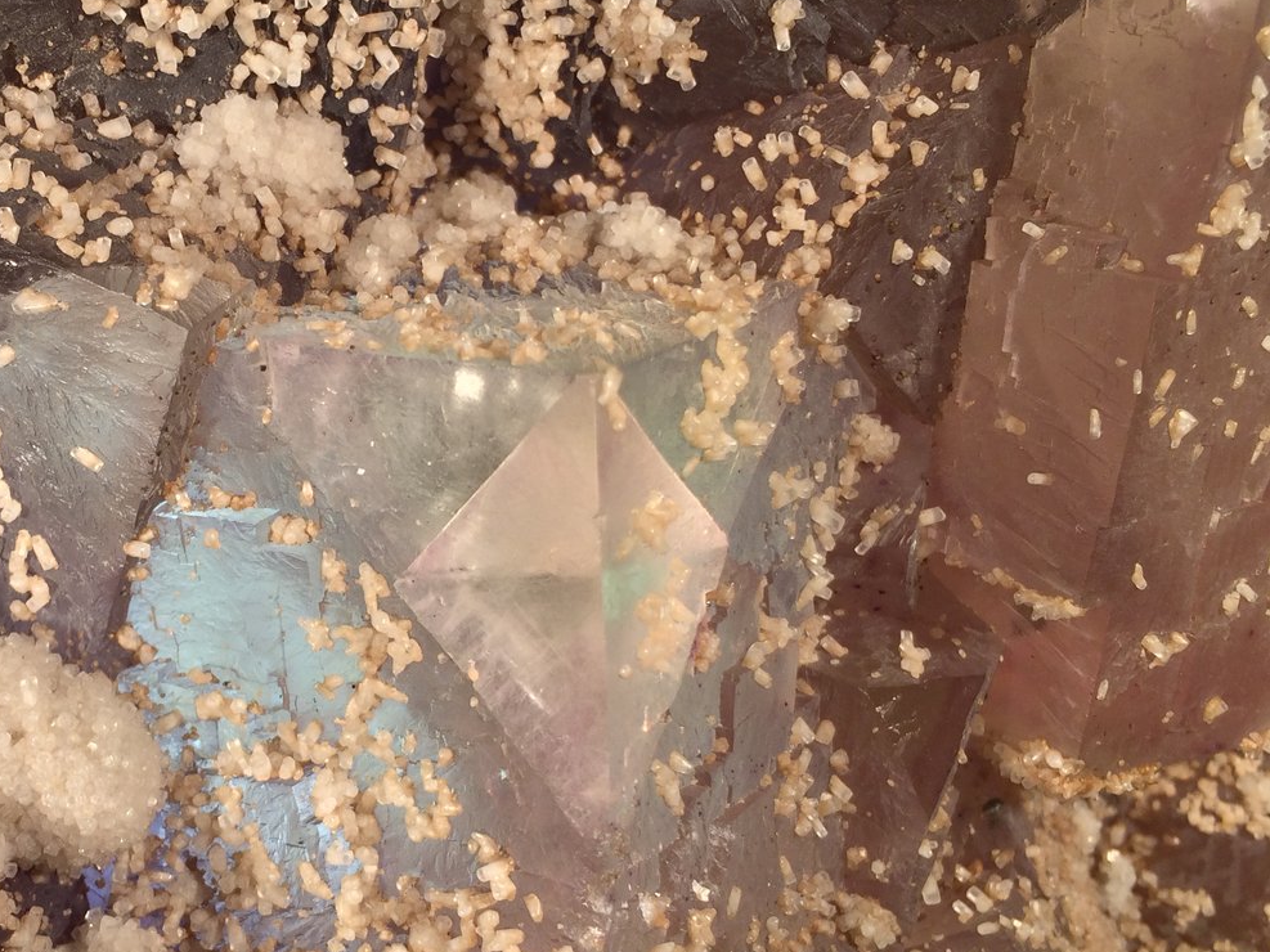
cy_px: 539
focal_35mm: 47
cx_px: 345
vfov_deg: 30.8
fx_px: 1724
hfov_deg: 39.5
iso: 32
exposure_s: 1/121
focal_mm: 4.15
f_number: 2.2
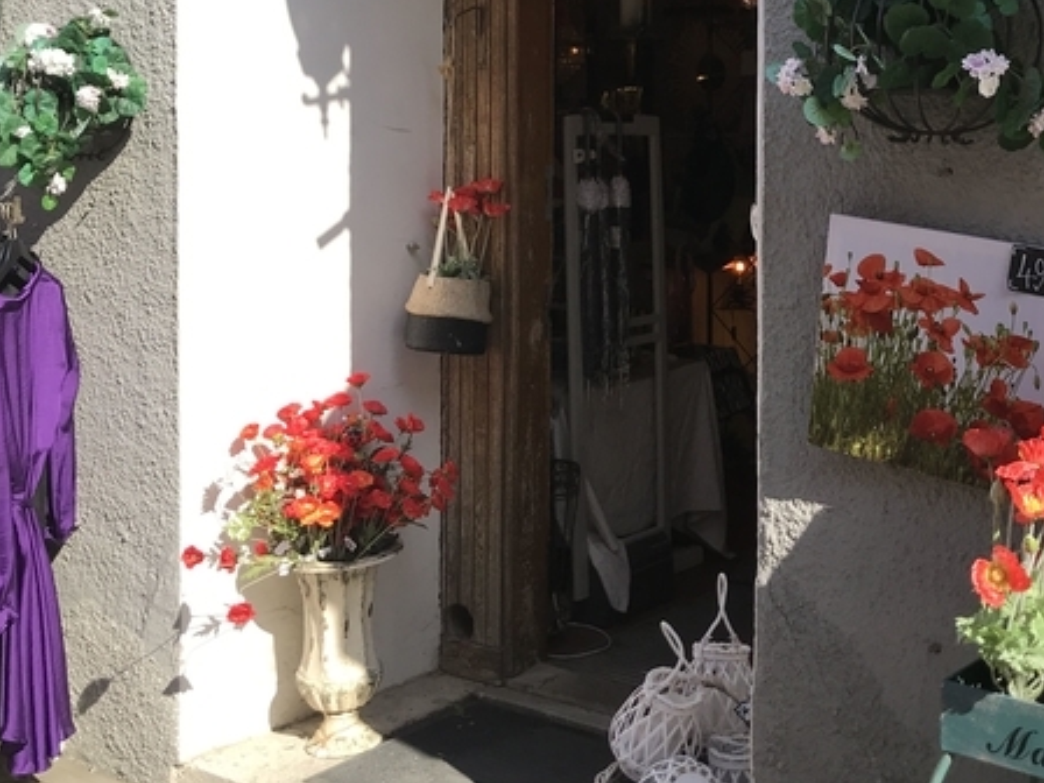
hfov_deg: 37.8
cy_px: 177
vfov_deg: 28.6
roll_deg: +0.2
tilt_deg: -0.8
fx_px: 1508
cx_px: 697
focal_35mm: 50
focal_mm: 3.99
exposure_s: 1/1368
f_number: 1.8
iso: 20
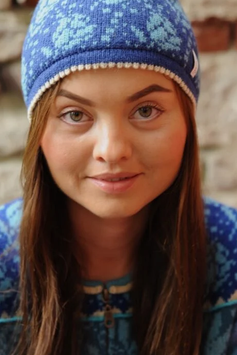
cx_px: 122
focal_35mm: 65
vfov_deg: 30.9
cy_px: 177
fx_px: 641
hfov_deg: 20.9
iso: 200
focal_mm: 50
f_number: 3.5
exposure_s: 1/50
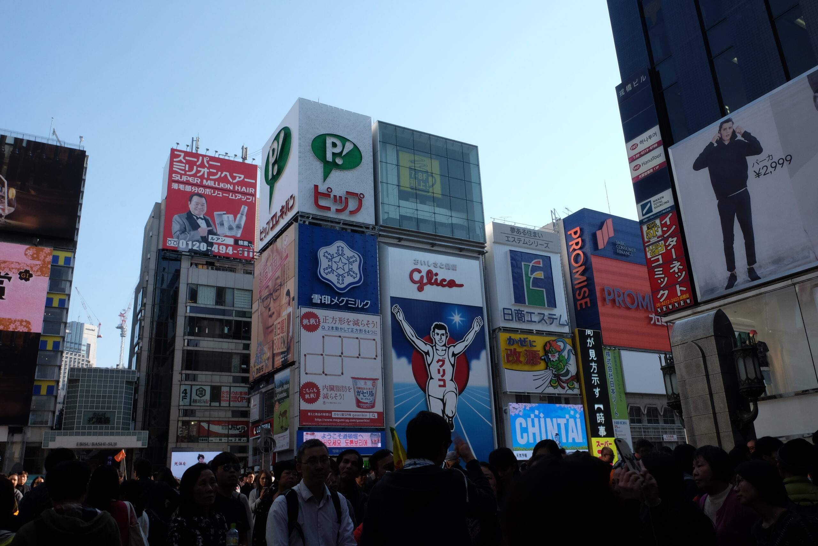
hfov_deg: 67.4
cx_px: 409
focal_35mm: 27
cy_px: 273
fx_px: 613
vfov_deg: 47.9
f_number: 20
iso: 400
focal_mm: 18
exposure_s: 1/60
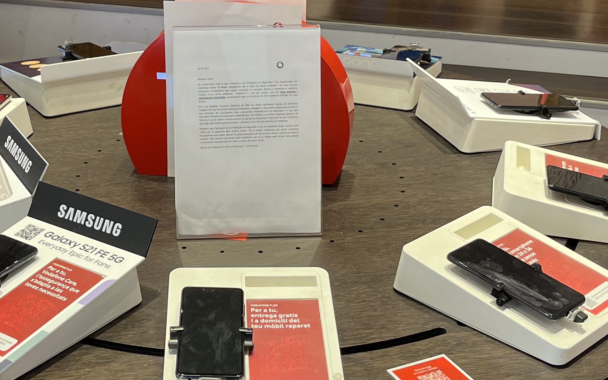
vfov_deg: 18.9
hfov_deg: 29.7
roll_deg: -0.7
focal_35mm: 69
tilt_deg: -20.5
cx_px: 259
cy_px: 143
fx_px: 1144
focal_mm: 5.1
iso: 40
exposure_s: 1/100
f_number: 1.6
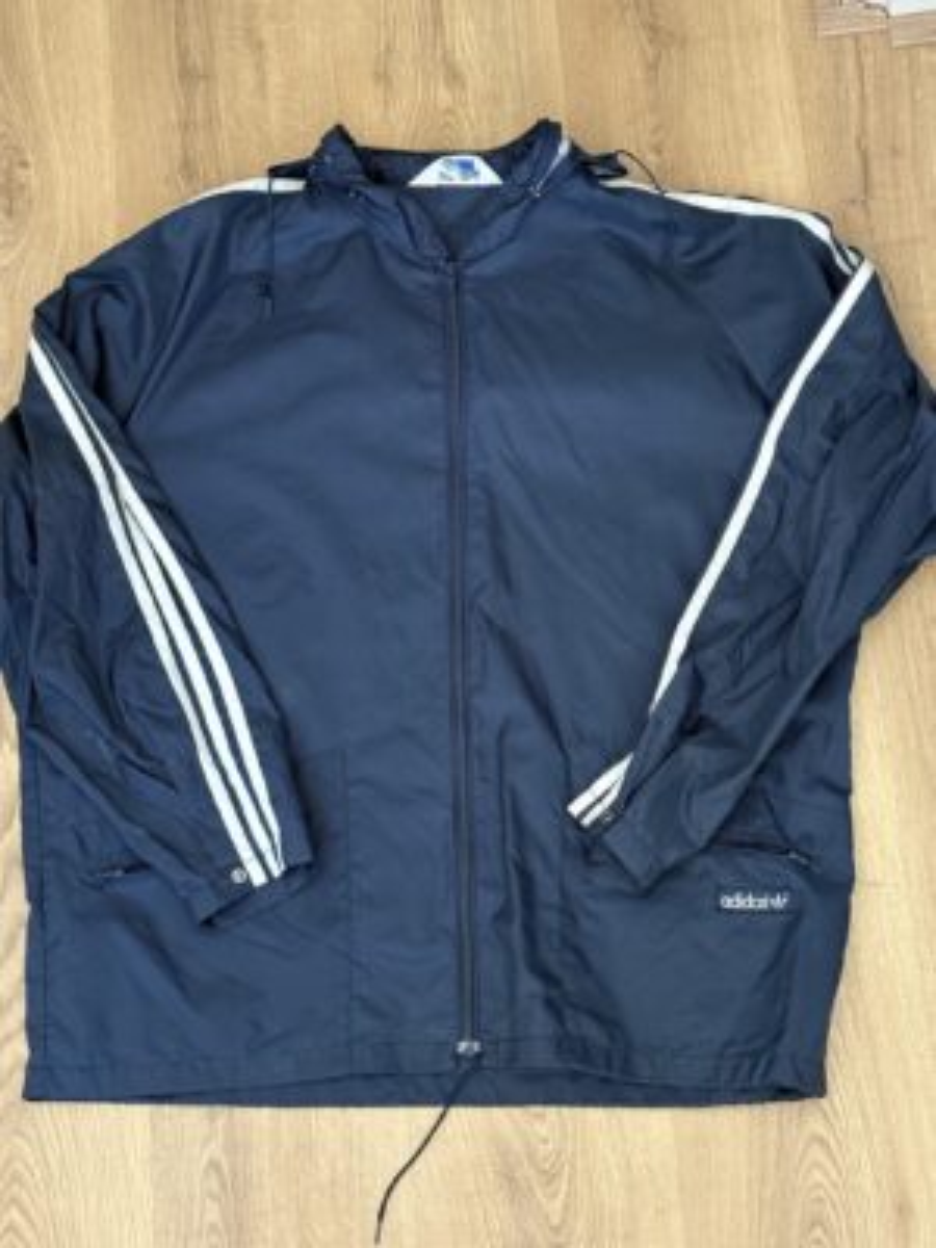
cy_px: 624
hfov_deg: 28.0
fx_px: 1875
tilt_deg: -72.8
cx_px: 468
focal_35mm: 52
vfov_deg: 36.8
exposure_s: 1/34
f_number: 1.6
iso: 320
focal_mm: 5.96
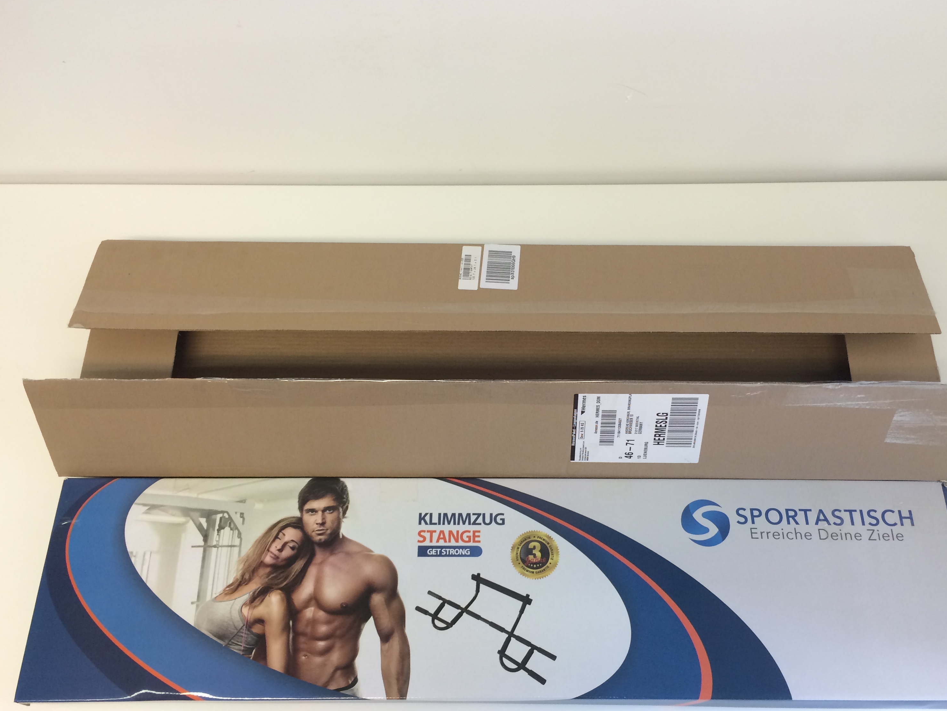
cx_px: 510
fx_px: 876
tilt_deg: -63.3
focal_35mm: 32
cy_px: 373
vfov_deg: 44.2
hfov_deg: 56.7
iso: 50
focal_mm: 4.15
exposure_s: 1/33
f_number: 2.2
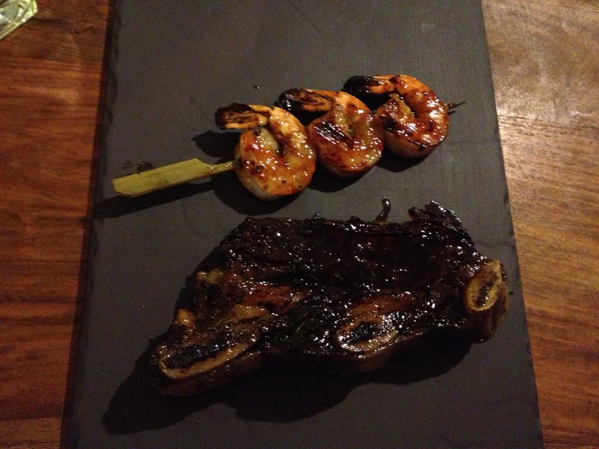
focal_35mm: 35
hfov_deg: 52.6
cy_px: 224
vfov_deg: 40.7
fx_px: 606
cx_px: 300
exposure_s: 1/15
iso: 800
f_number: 2.4
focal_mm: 4.28
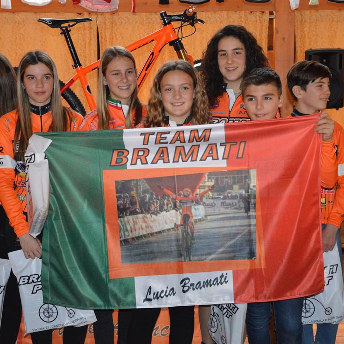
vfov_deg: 26.1
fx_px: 742
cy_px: 174
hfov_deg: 26.1
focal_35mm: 66
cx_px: 187
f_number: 4.2
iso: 3200
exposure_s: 1/60
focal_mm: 34
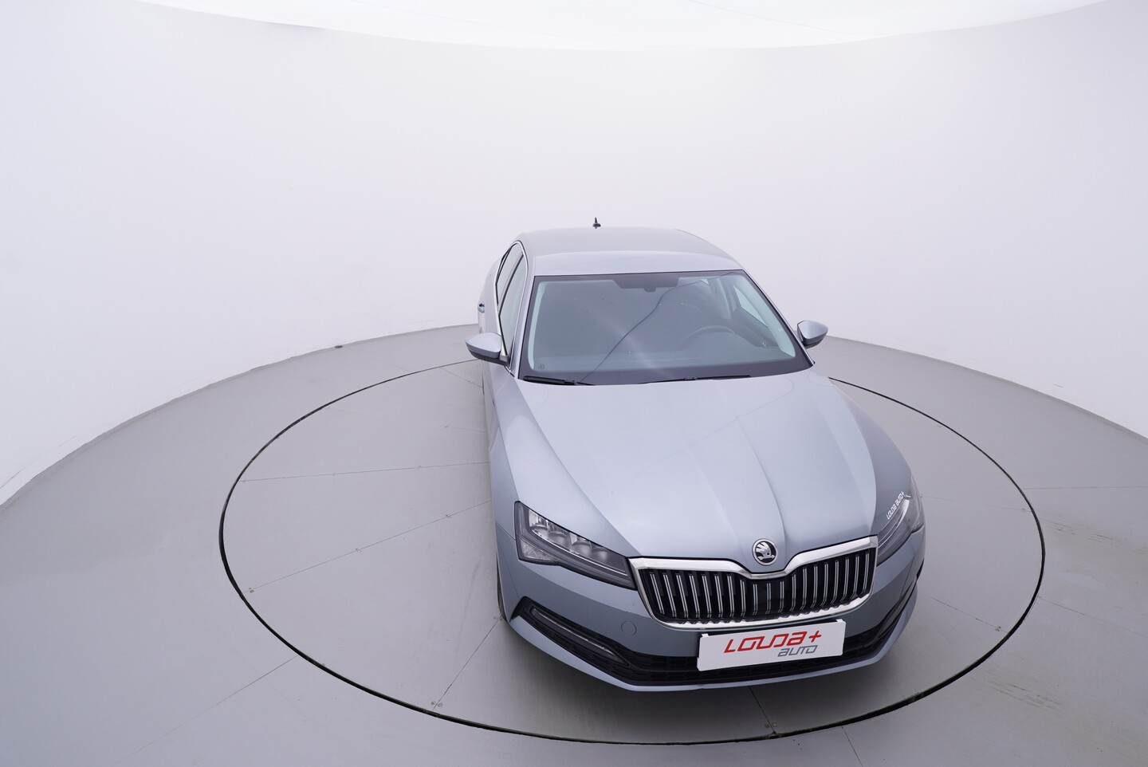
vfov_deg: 56.2
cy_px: 384
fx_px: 718
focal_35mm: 22
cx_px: 574
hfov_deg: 77.3
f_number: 5
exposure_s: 1/80
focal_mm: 15
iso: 200
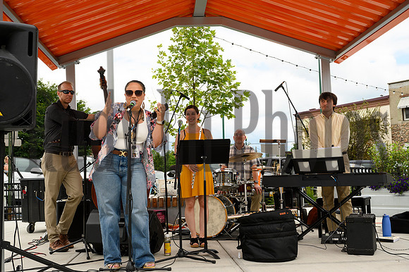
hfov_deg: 47.4
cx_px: 204
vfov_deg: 32.6
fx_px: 466
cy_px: 136
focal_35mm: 41
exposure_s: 1/200
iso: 200
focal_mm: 41
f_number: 8
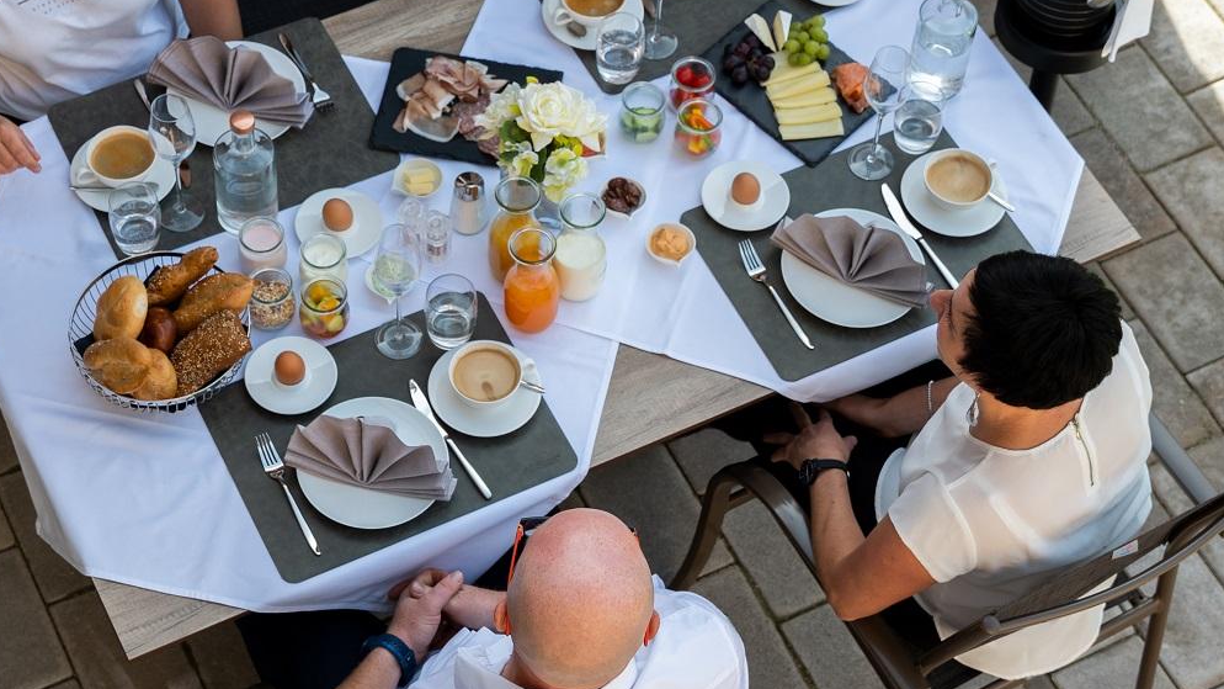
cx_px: 478
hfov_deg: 25.0
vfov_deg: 14.1
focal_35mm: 85
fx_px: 2759
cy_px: 142
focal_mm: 42
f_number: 4
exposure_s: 1/250
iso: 100
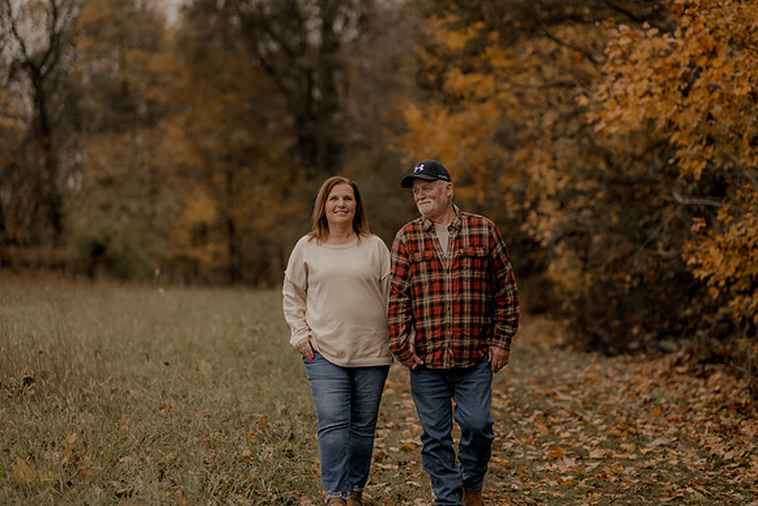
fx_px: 1790
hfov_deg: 23.9
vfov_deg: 16.1
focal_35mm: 85
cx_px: 379
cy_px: 253
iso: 250
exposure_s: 1/2500
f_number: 1.8
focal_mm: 85
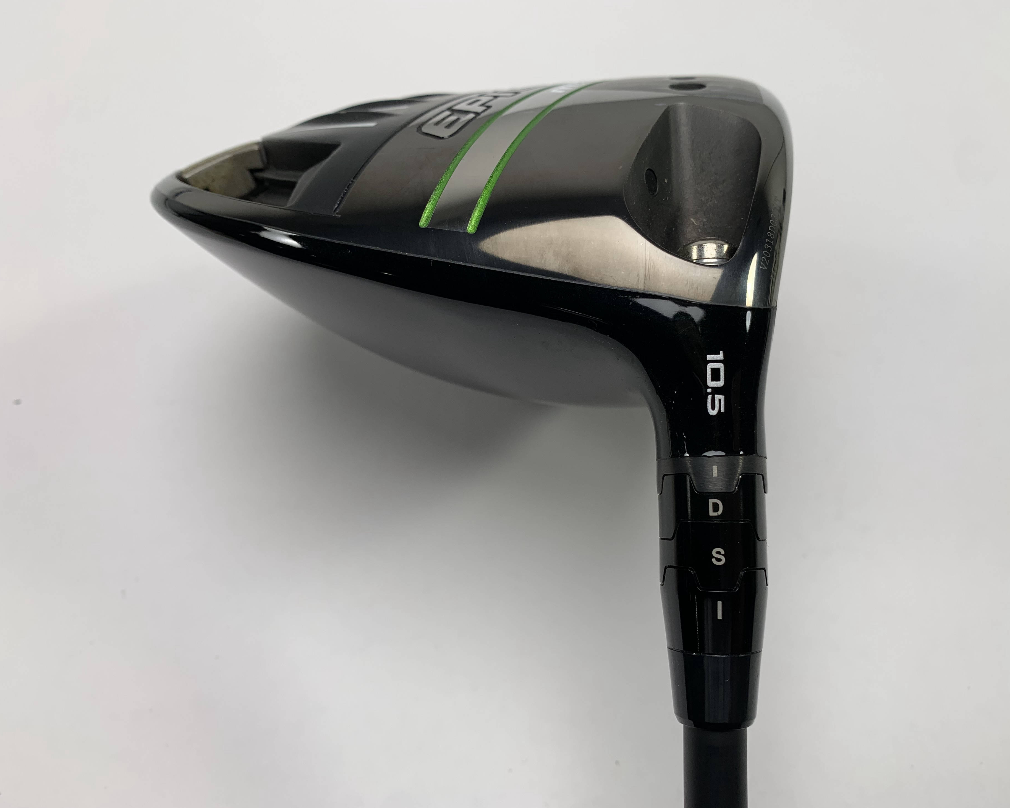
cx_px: 525
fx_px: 837
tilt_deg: -58.5
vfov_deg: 51.5
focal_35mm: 28
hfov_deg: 62.2
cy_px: 411
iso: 25
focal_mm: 4.25
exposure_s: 1/245
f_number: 1.8
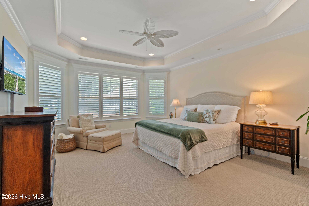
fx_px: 129
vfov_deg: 77.3
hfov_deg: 100.4
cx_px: 154
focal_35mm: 15
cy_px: 103
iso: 100
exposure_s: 1/3
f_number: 4.5
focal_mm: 10
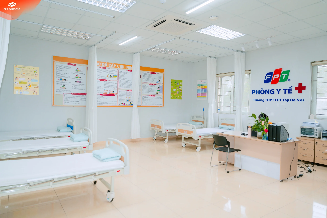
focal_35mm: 24
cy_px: 109
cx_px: 164
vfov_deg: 53.1
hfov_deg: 73.7
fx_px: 218
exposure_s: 1/160
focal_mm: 24
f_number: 3.5
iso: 800
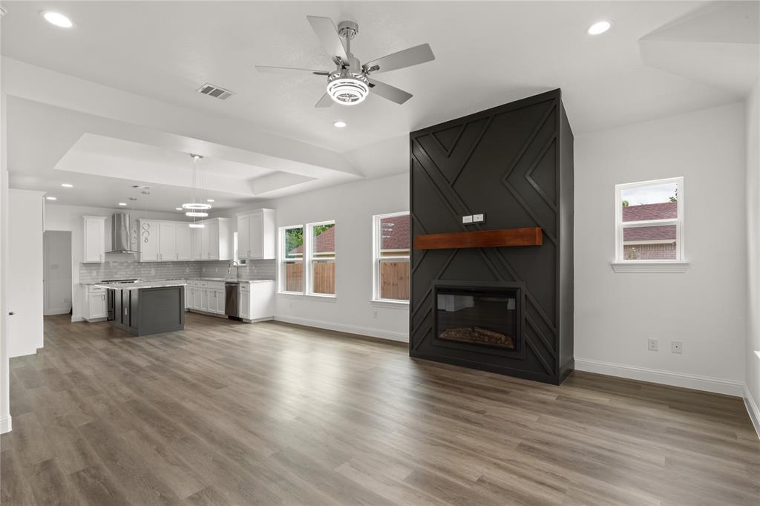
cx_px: 380
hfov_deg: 96.8
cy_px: 253
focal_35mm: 16
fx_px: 338
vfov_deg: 73.7
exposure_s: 1/2
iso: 100
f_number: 10
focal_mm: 16
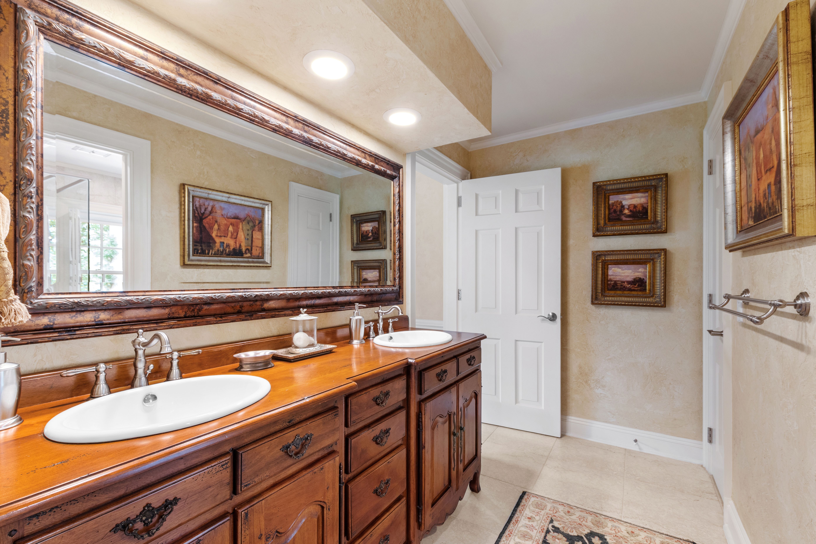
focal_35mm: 15
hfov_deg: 100.4
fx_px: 340
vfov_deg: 77.3
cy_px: 272
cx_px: 408
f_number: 9
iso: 100
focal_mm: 10
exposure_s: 2
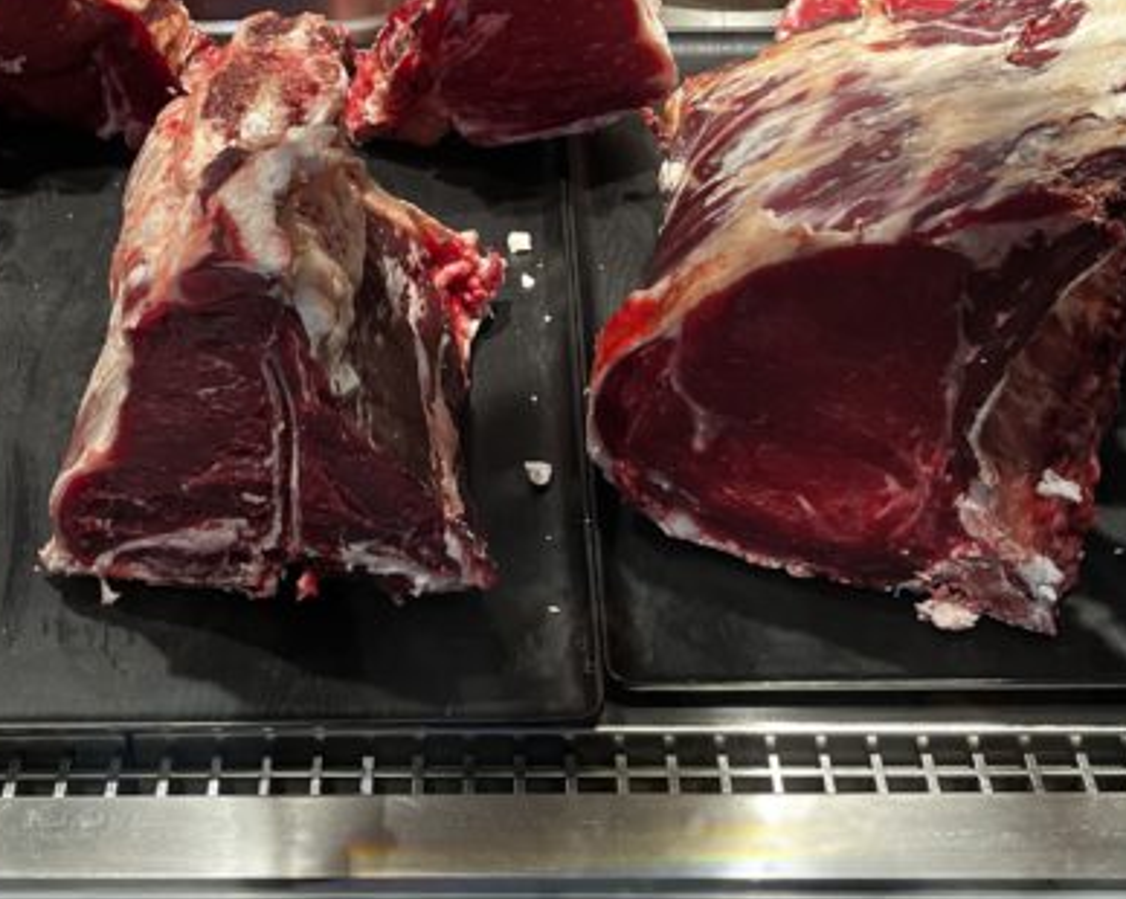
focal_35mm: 67
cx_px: 421
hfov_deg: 28.2
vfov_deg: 22.5
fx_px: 2232
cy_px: 206
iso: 125
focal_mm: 5.1
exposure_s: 1/100
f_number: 1.6
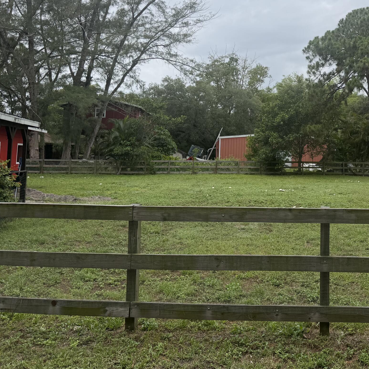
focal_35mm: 41
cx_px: 308
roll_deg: -0.7
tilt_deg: +6.6
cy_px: 114
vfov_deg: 40.3
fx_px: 494
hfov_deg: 39.0
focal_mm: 6.76
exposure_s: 1/6173
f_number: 1.78
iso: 80
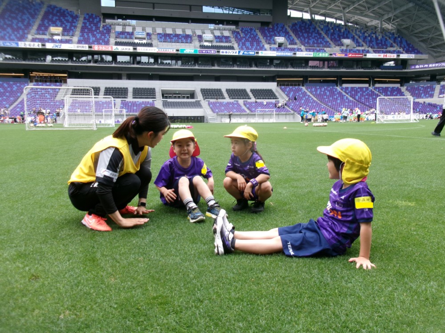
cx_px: 222
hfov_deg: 63.4
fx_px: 360
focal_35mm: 28
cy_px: 166
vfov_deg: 49.7
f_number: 3.9
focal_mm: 5.1
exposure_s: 1/150
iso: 100
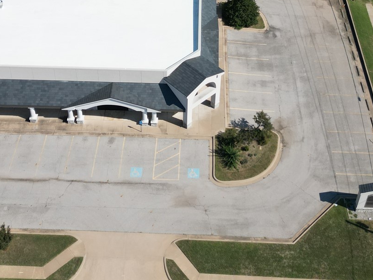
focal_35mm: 57
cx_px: 189
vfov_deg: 24.9
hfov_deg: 33.8
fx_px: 614
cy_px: 28
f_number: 1.7
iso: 200
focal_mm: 6.72
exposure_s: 1/5000
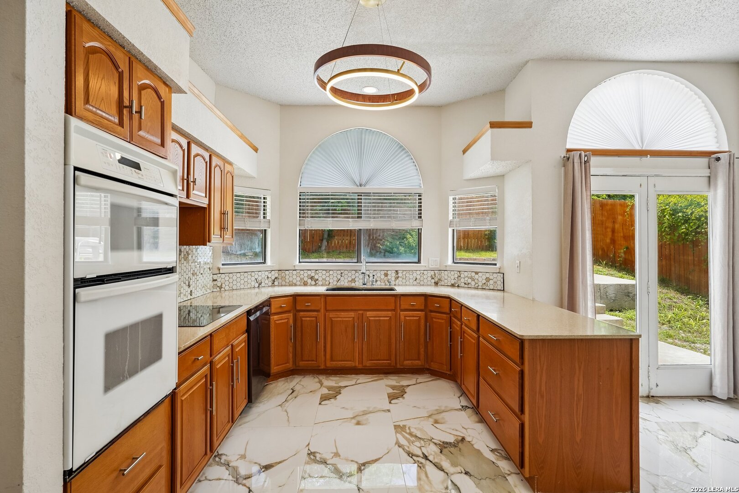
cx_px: 370
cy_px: 246
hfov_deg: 90.0
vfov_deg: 67.4
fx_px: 369
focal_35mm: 18
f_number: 8
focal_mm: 18
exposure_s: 1/50
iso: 100
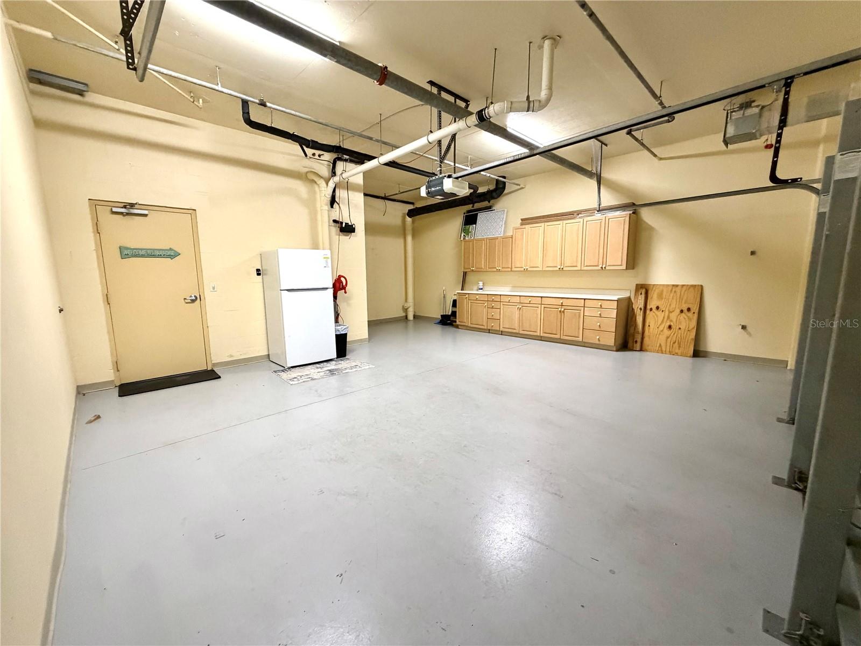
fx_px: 348
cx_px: 430
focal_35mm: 14
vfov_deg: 85.7
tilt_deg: -6.8
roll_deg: +1.5
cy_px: 323
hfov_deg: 102.1
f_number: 2.2
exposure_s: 1/60
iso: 500
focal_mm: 2.22
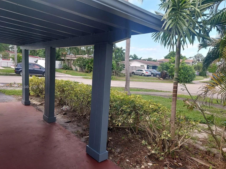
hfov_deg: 67.3
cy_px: 87
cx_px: 109
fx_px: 170
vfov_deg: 53.1
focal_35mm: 26
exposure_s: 1/278
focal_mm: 4.6
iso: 50
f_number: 2
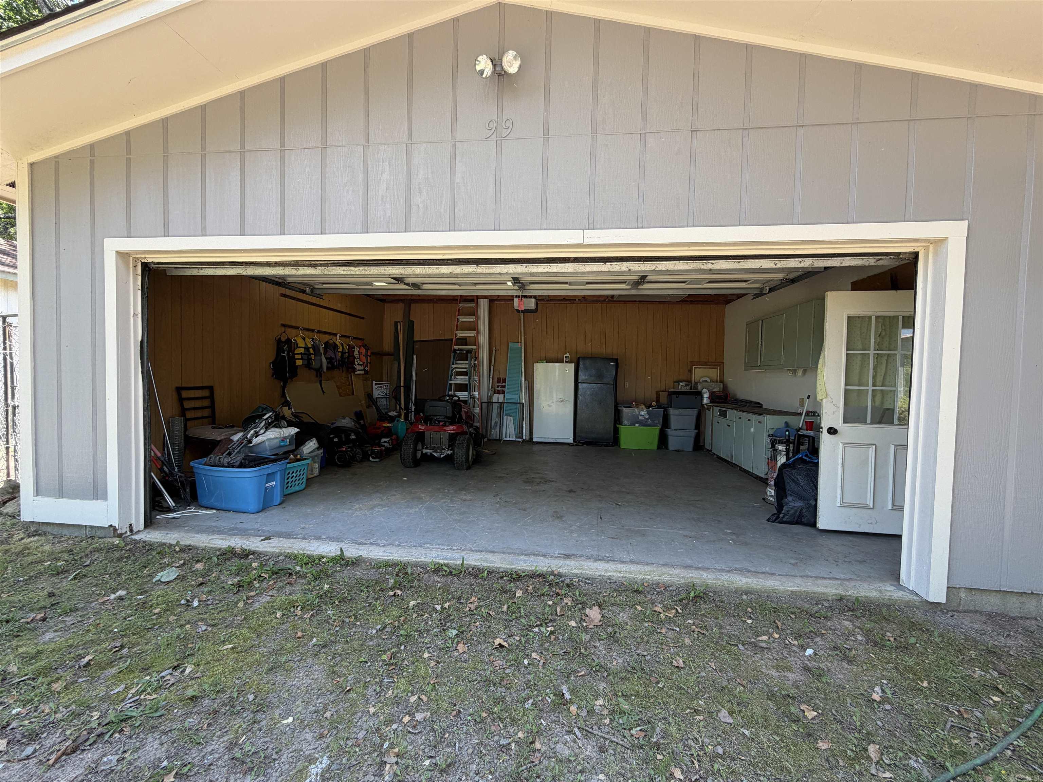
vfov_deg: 85.7
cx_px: 522
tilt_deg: -0.8
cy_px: 391
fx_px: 422
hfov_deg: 102.1
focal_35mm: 14
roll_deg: -1.8
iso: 40
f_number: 2.2
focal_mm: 2.22
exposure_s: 1/143
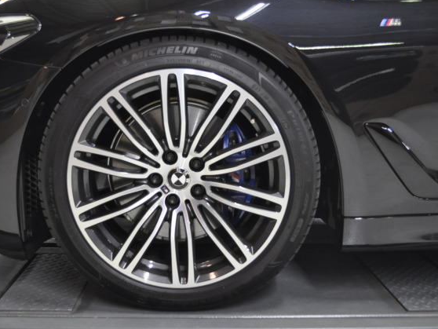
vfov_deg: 34.4
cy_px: 164
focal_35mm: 42
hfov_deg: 44.6
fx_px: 532
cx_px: 182
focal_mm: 22
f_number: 4
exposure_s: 1/30
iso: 1000
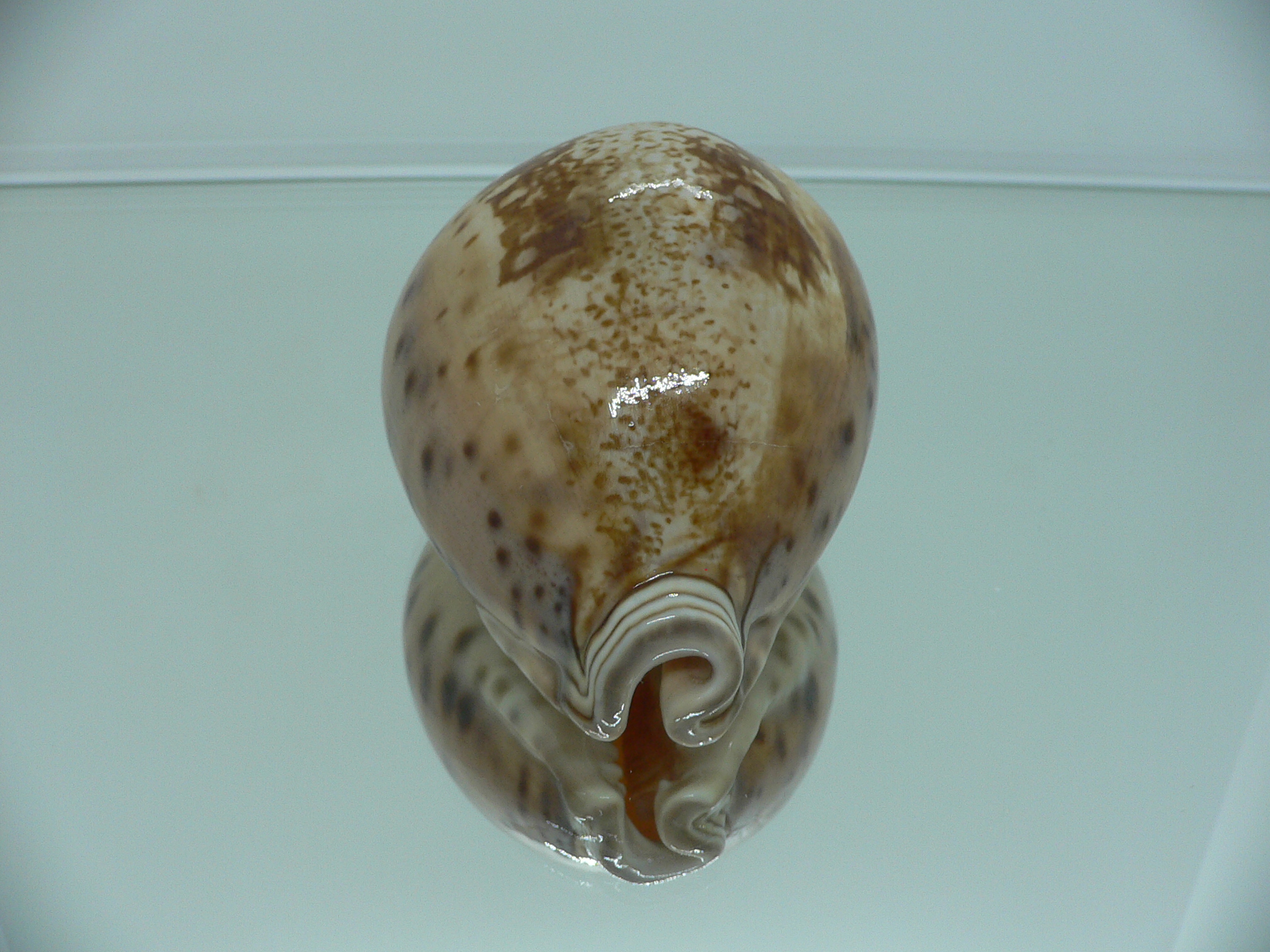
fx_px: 1284
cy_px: 476
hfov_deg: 52.6
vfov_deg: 40.7
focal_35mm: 35
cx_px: 635
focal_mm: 4.6
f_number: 2.8
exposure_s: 1/60
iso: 80
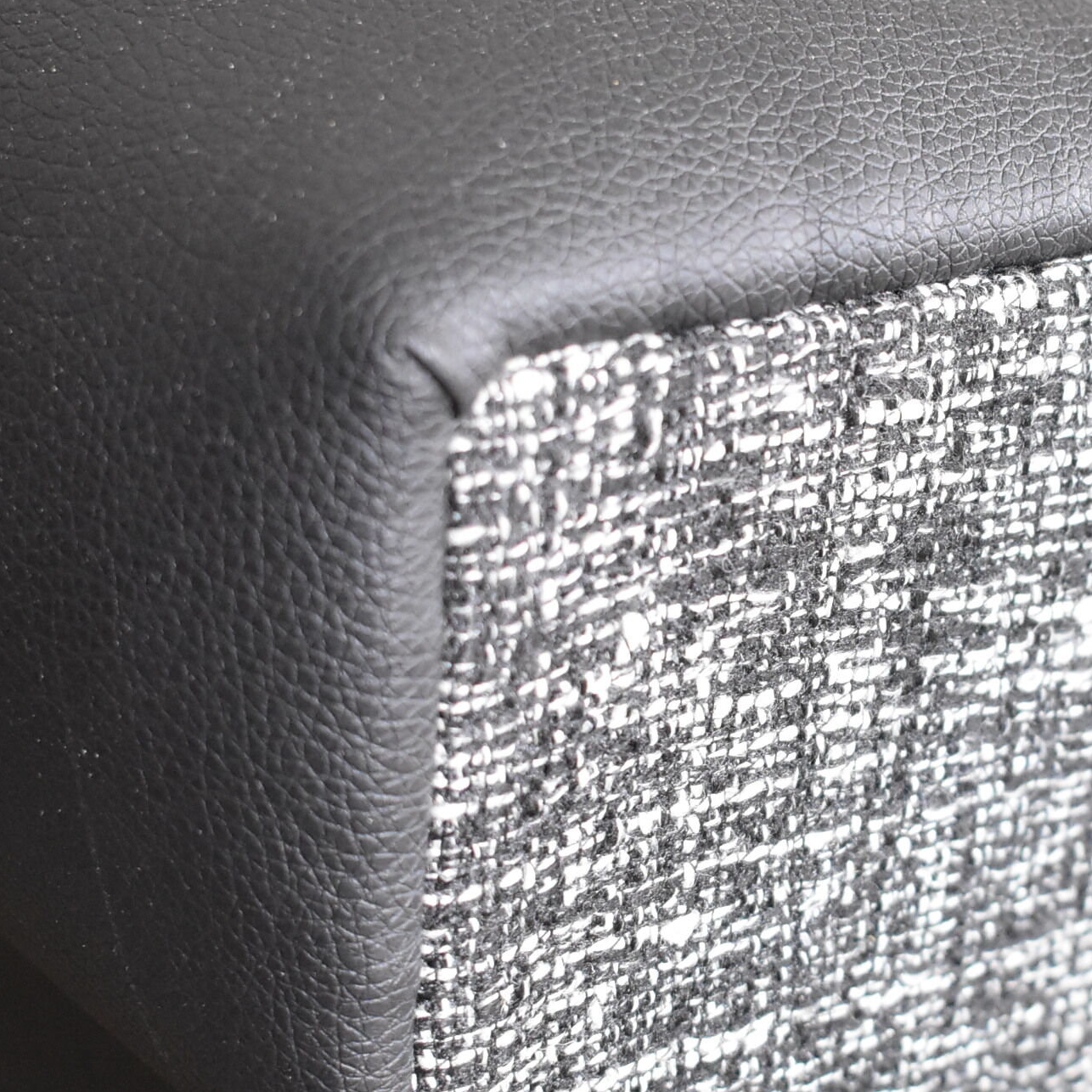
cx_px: 870
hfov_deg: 18.7
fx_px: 3283
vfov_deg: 18.9
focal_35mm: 92
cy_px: 608
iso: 3200
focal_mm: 31
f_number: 4.2
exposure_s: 1/40
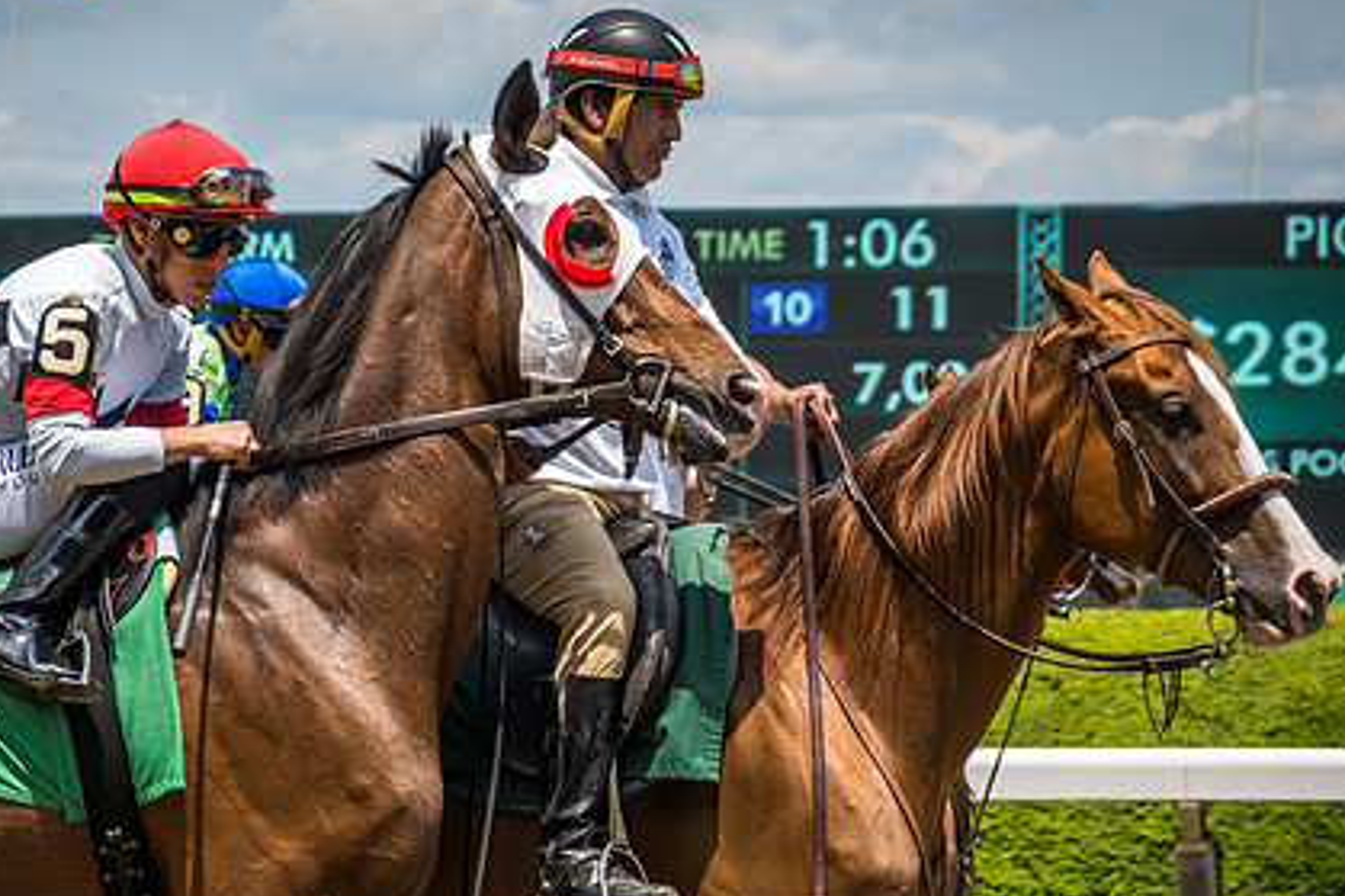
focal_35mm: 277
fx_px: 10344
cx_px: 501
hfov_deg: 7.4
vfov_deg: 5.0
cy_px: 531
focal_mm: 71.99
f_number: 4.5
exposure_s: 1/500
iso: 100
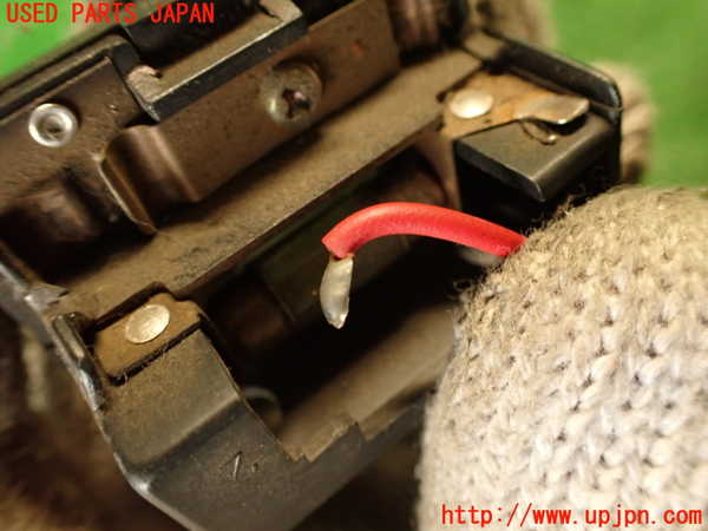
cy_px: 266
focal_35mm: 30
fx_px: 614
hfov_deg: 60.0
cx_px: 354
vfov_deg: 46.8
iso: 500
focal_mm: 5.4
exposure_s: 1/30
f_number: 2.3
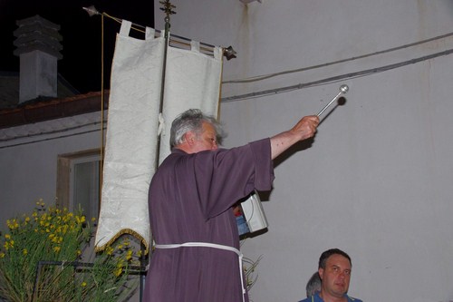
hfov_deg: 42.3
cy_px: 151
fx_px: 585
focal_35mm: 46
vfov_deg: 28.9
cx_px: 226
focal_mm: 31
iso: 1600
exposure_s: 1/60
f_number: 6.3
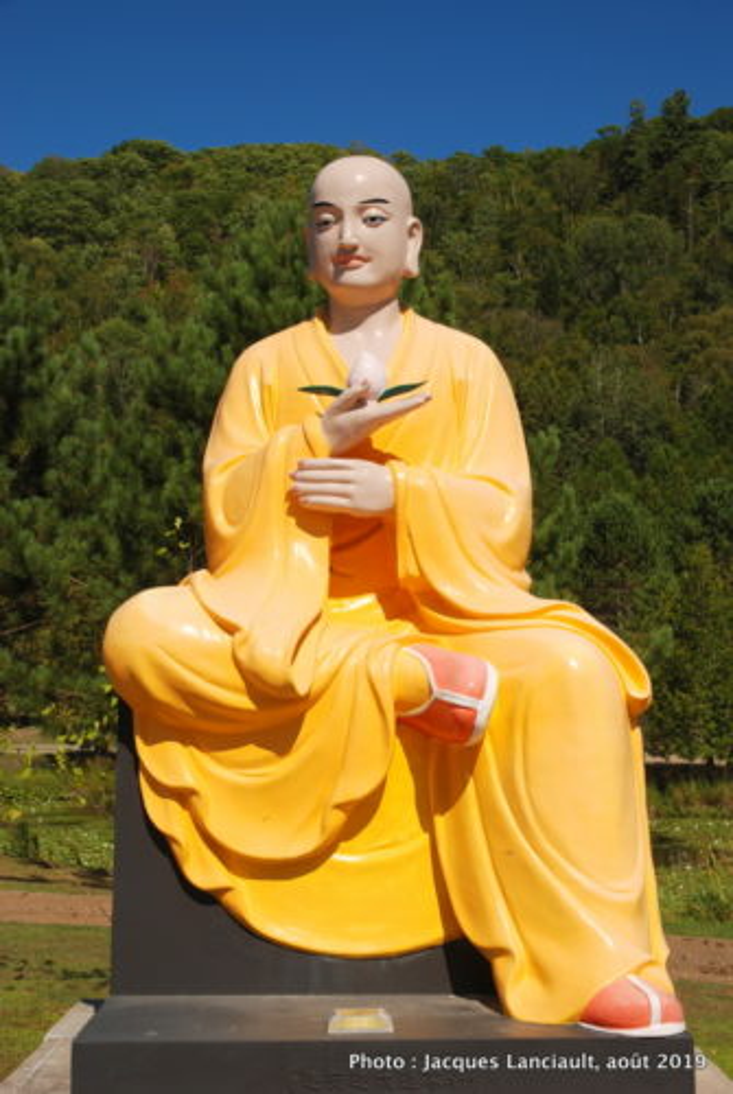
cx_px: 366
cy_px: 547
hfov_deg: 29.0
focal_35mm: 46
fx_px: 1415
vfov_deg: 42.3
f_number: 10
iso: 100
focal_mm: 31
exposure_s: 1/400
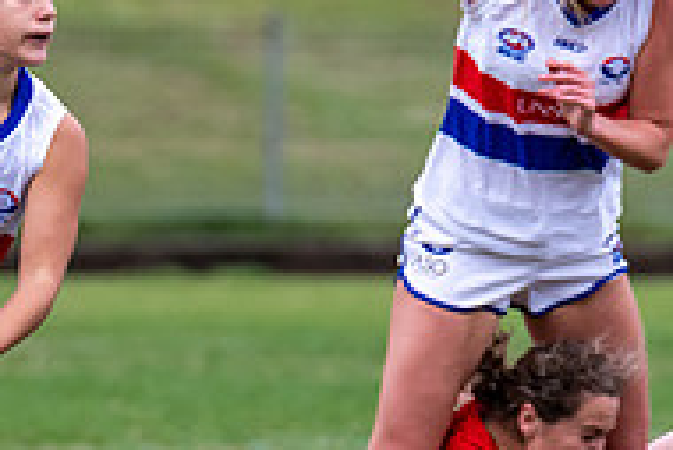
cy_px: 255
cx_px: 39
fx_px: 25555
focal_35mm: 1366
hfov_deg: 1.5
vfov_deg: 1.0
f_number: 5
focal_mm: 330
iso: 800
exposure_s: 1/1250
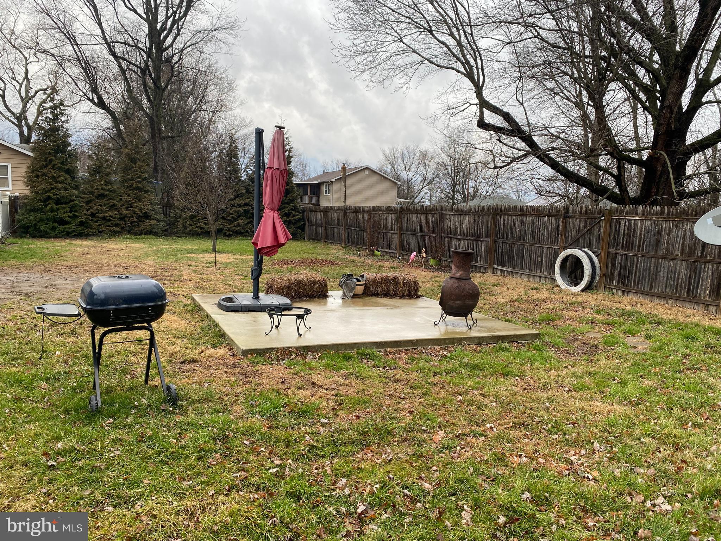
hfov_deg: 67.3
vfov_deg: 53.1
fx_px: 542
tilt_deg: -5.7
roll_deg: -2.1
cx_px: 360
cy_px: 270
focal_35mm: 26
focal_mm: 4.25
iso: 40
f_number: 1.8
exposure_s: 1/122
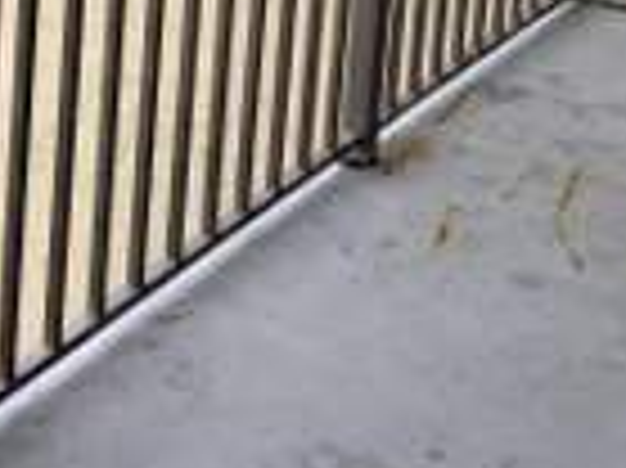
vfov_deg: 12.9
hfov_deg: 18.4
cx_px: 266
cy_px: -274
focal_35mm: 107
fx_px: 1933
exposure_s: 1/357
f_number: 2.4
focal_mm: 3.3
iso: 25
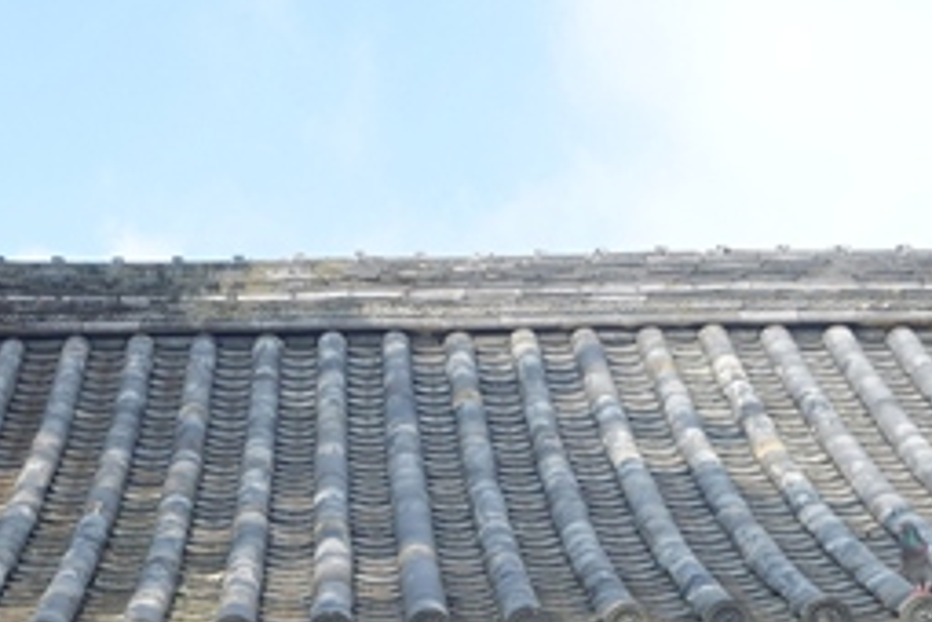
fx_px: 2925
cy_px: 1087
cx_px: 300
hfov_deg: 18.0
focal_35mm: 113
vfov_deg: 11.3
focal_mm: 8.8
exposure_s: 1/200
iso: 125
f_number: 5.6
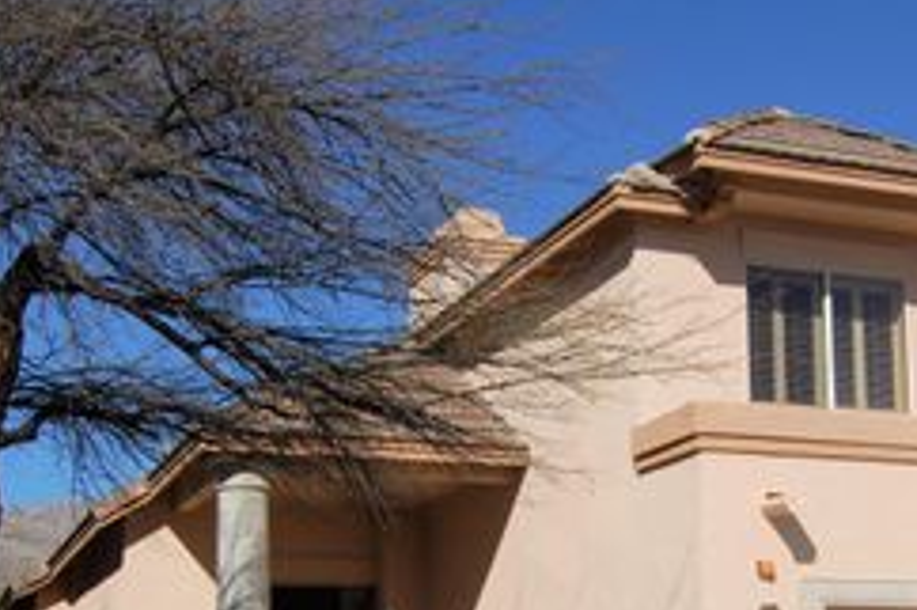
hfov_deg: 32.3
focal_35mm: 62
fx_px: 1578
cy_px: 614
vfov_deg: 21.1
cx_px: 542
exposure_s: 1/500
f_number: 11
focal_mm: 20
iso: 200
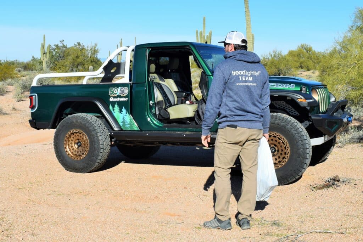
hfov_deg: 51.3
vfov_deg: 35.5
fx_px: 378
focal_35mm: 38
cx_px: 182
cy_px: 121
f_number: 10
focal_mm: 25
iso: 200
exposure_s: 1/400
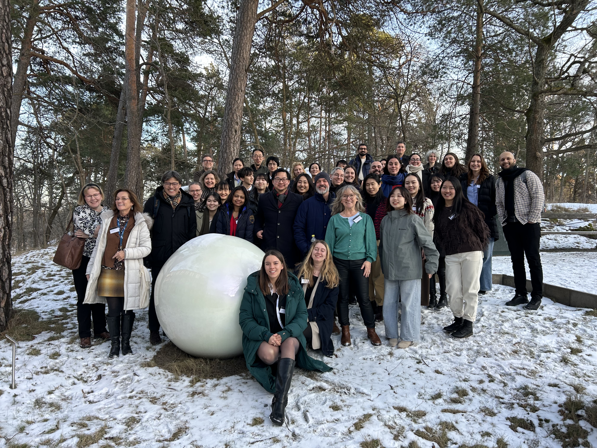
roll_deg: +0.0
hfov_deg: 67.3
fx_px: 448
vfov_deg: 53.1
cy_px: 224
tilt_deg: +0.4
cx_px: 298
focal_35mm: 26
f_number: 1.5
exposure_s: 1/121
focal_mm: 5.7
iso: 40
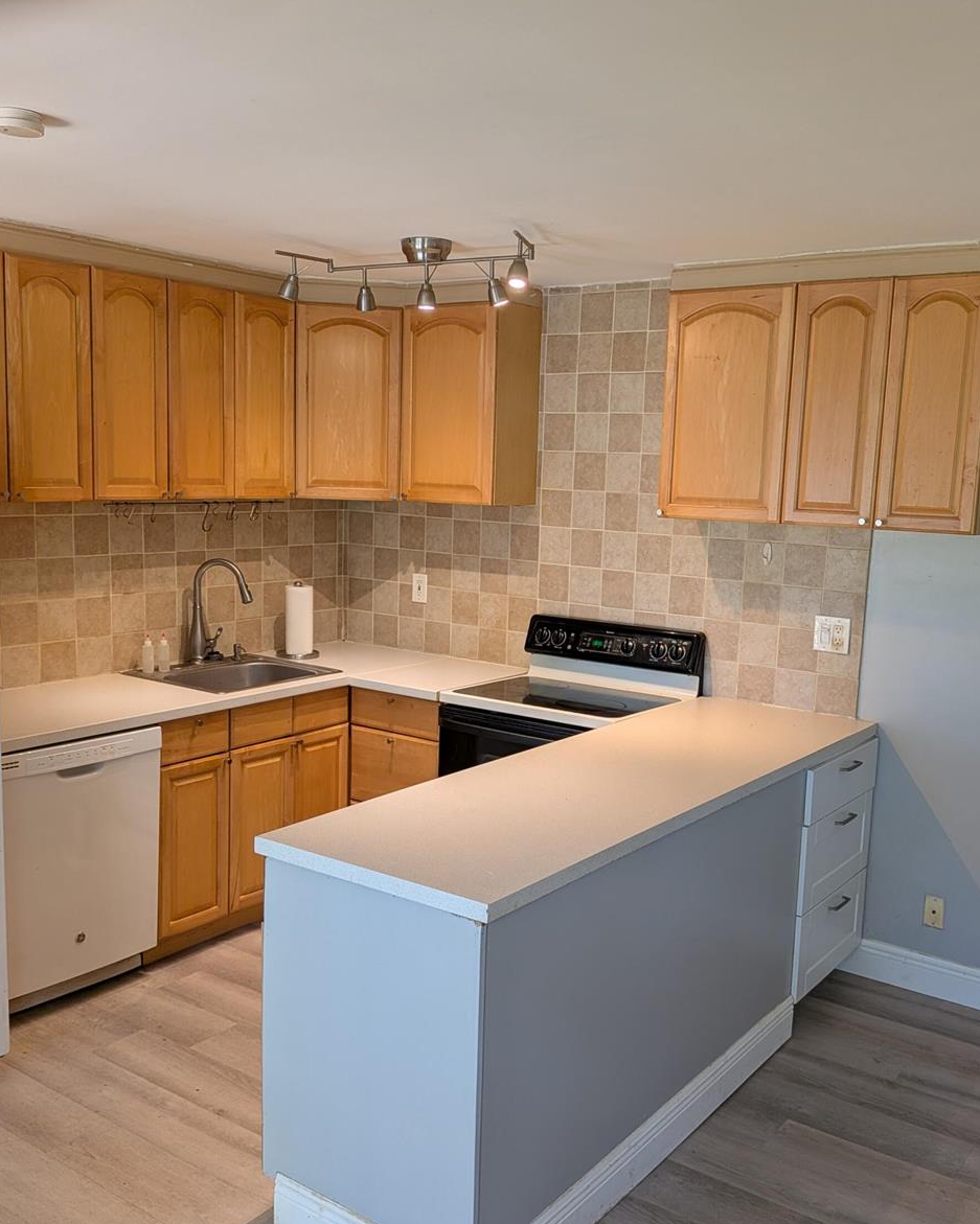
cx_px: 532
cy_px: 618
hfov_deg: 45.8
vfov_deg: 55.7
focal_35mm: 32
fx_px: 1160
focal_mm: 4.53
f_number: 1.7
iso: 59
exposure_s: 1/120
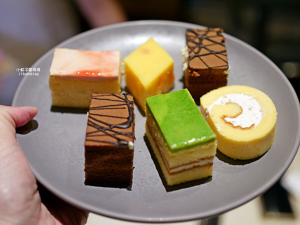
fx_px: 434
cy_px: 112
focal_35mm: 50
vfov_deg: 29.1
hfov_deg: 38.2
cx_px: 150
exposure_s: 1/60
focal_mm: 25
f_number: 1.8
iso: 200
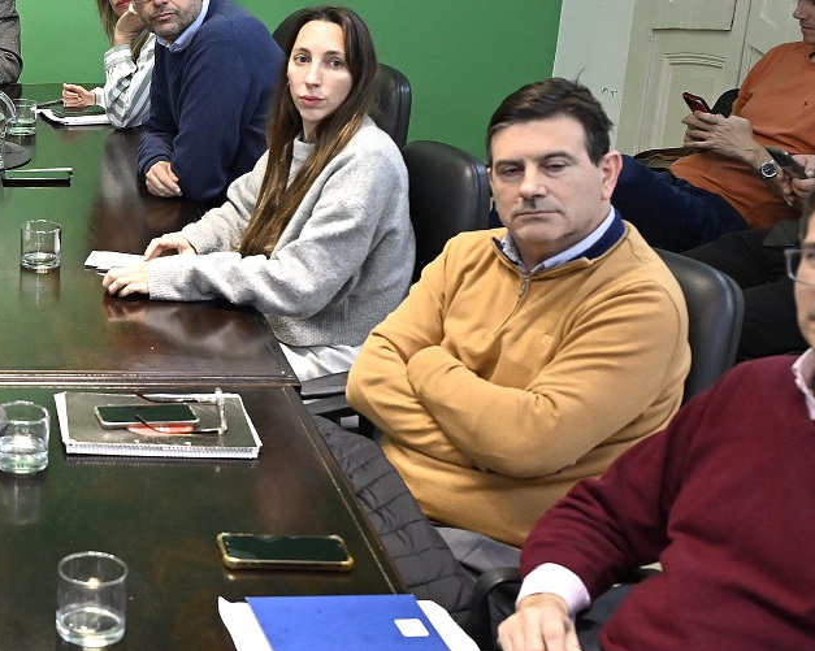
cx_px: -131
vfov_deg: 22.1
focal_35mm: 69
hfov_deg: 25.1
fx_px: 1664
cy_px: 322
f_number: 4
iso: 1000
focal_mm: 24
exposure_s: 1/125
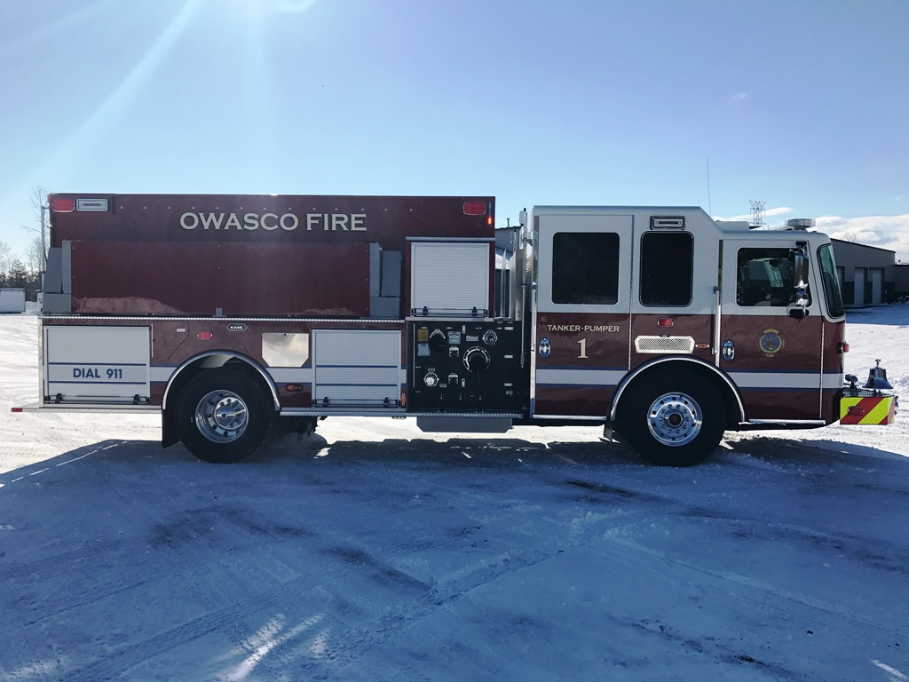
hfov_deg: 63.4
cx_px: 454
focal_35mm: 28
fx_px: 735
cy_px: 341
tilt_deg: -1.7
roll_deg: +0.9
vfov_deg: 49.7
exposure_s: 1/5650
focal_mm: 3.99
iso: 20
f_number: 1.8
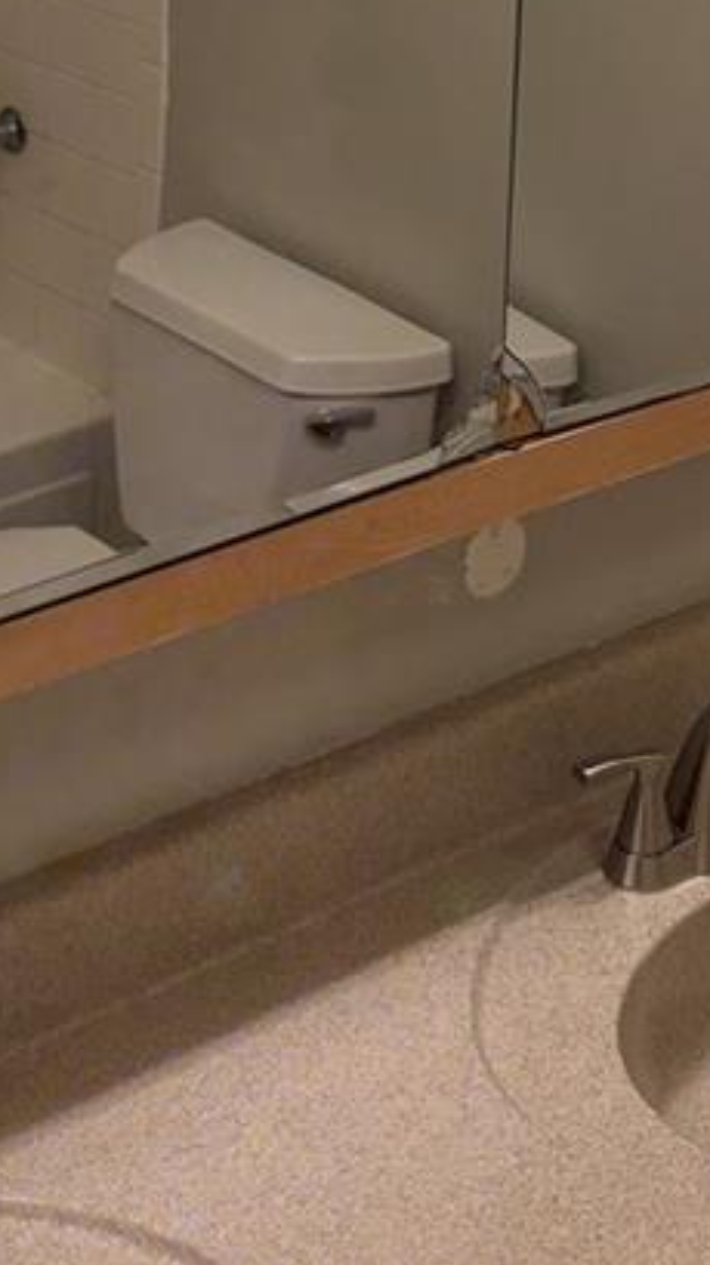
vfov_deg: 24.4
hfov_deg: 14.5
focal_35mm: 83
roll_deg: -0.8
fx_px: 2784
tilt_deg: -15.5
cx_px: 435
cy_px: -12
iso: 125
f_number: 1.6
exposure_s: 1/147
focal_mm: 5.96
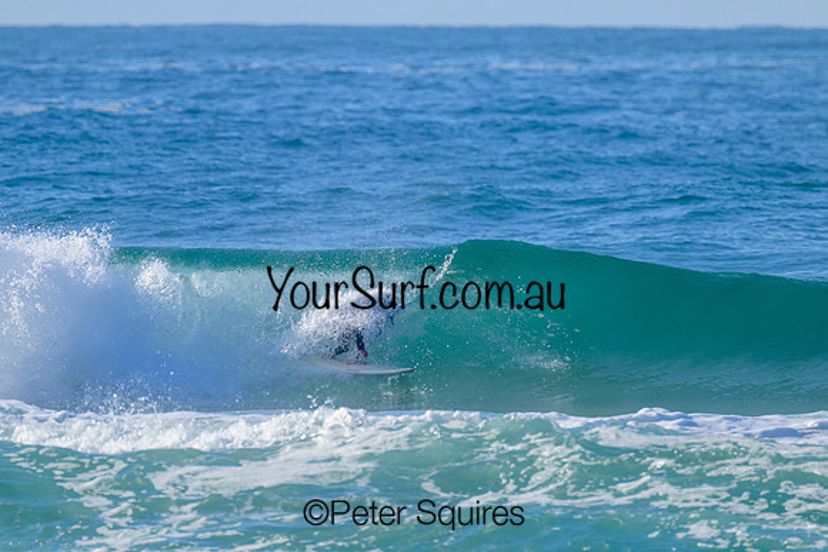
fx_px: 18957
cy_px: 276
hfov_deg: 2.5
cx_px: 414
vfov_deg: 1.7
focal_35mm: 824
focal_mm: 800
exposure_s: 1/2000
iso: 1000
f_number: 11
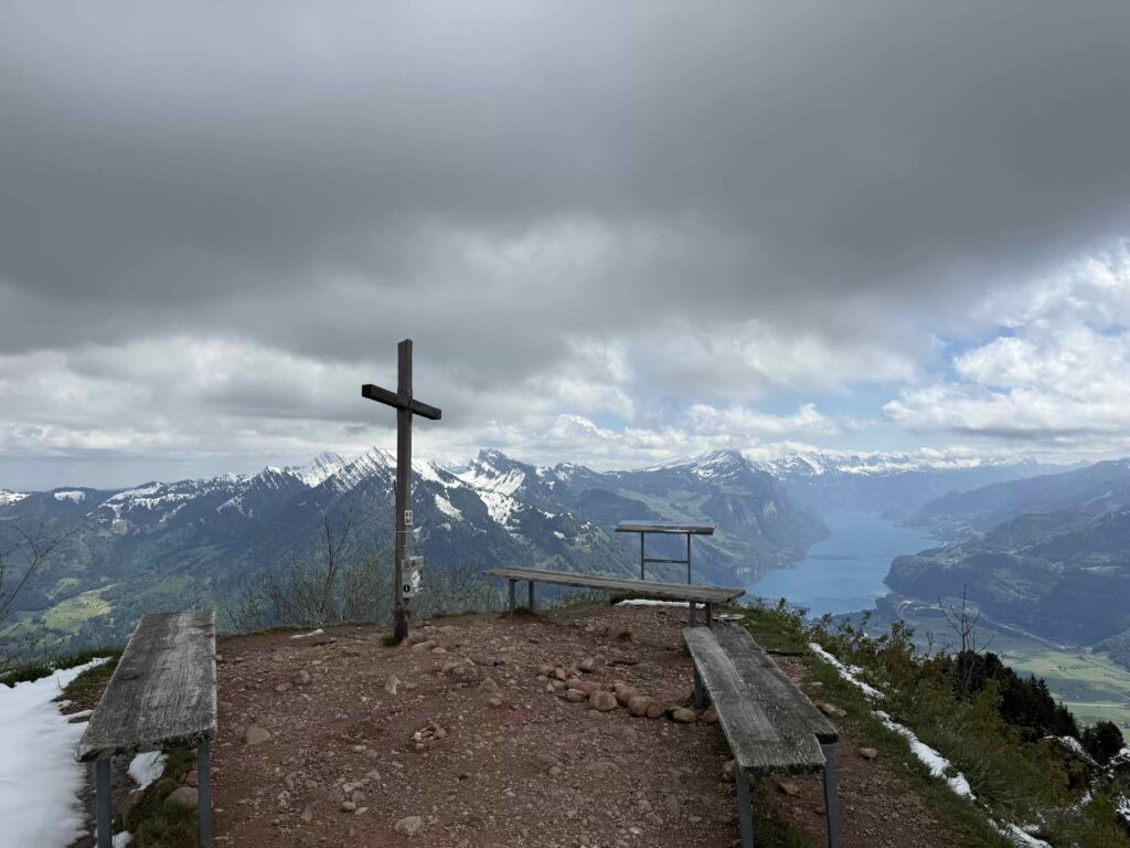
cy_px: 424
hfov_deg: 71.6
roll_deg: +0.8
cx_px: 565
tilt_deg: +4.3
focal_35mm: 24
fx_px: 783
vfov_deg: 56.8
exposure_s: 1/8130
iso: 80
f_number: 1.78
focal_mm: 6.76
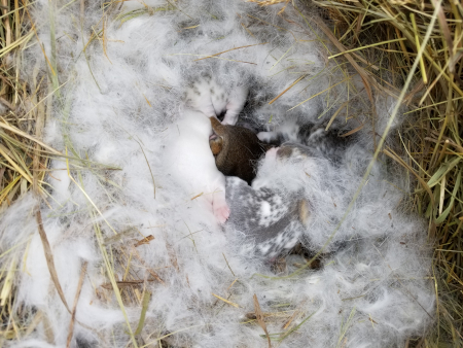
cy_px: 174
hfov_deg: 67.3
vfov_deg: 53.1
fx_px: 348
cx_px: 232
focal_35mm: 26
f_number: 1.7
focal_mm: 4.25
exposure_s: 1/222
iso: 50
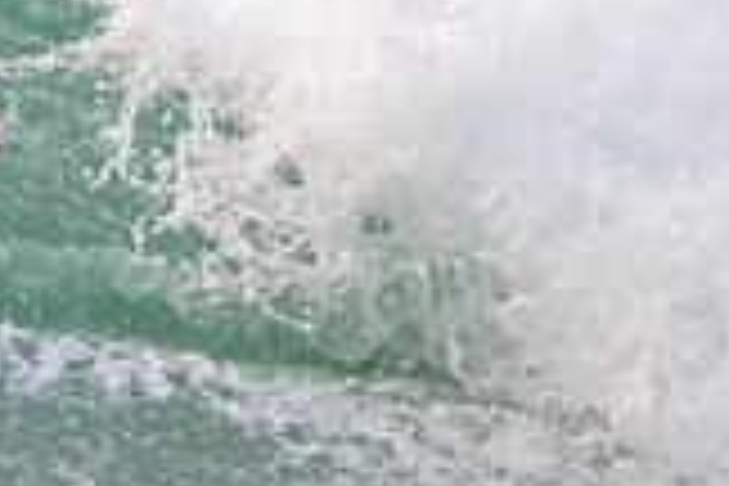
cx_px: -544
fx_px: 58072
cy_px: 79
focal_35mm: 2868
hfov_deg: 0.7
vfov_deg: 0.5
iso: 6400
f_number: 11
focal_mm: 800
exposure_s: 1/2000
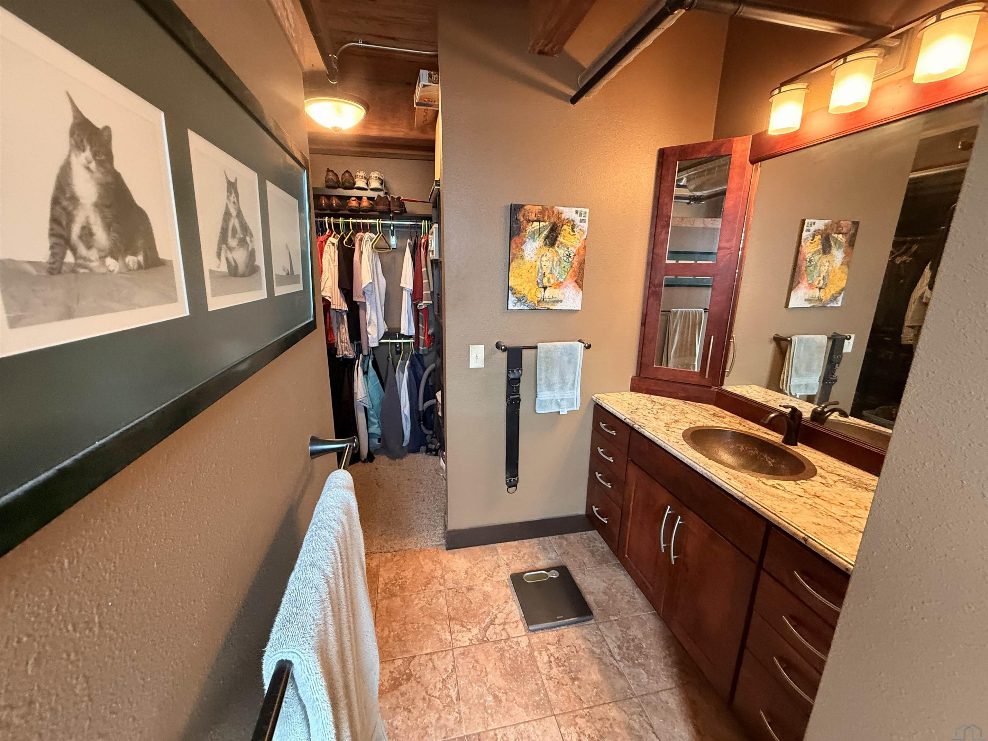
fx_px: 400
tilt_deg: -13.7
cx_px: 494
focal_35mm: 14
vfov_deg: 85.7
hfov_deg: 102.1
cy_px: 370
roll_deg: -1.2
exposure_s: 1/60
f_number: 2.2
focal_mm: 2.22
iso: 500
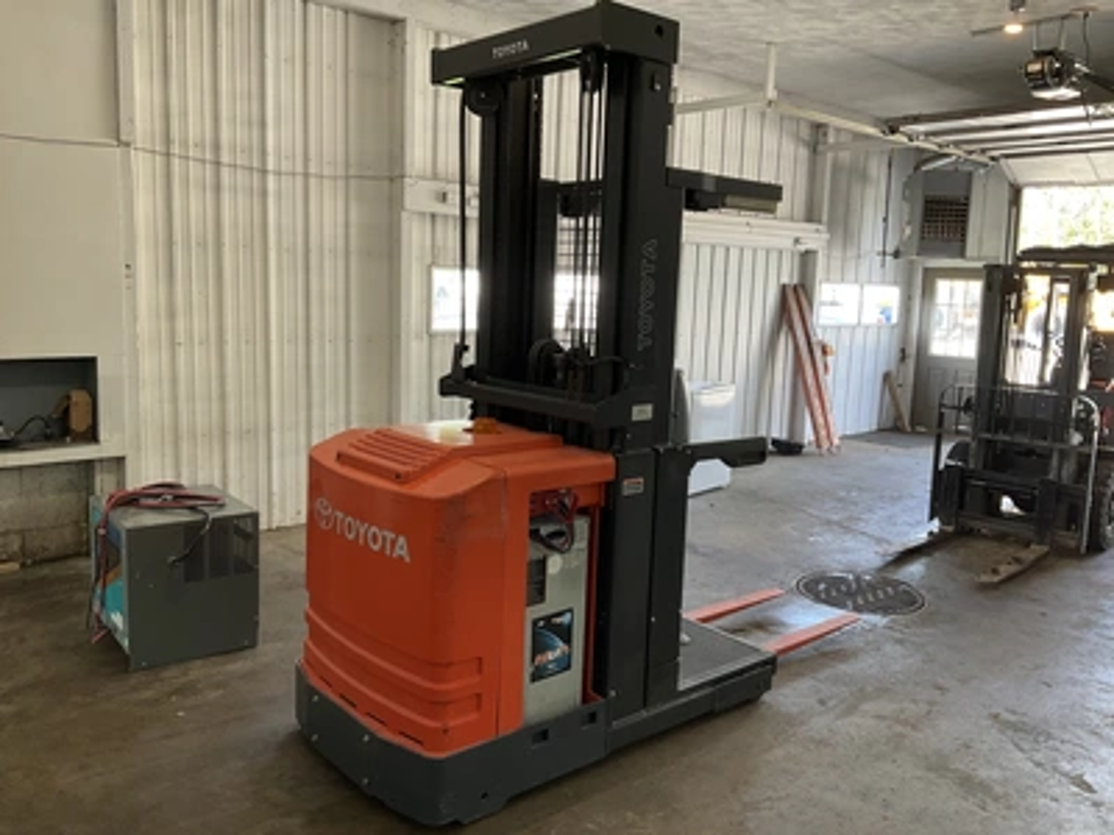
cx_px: 557
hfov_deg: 61.7
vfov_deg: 48.2
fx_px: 933
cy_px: 418
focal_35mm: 29
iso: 40
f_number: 1.8
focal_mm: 3
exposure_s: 1/60
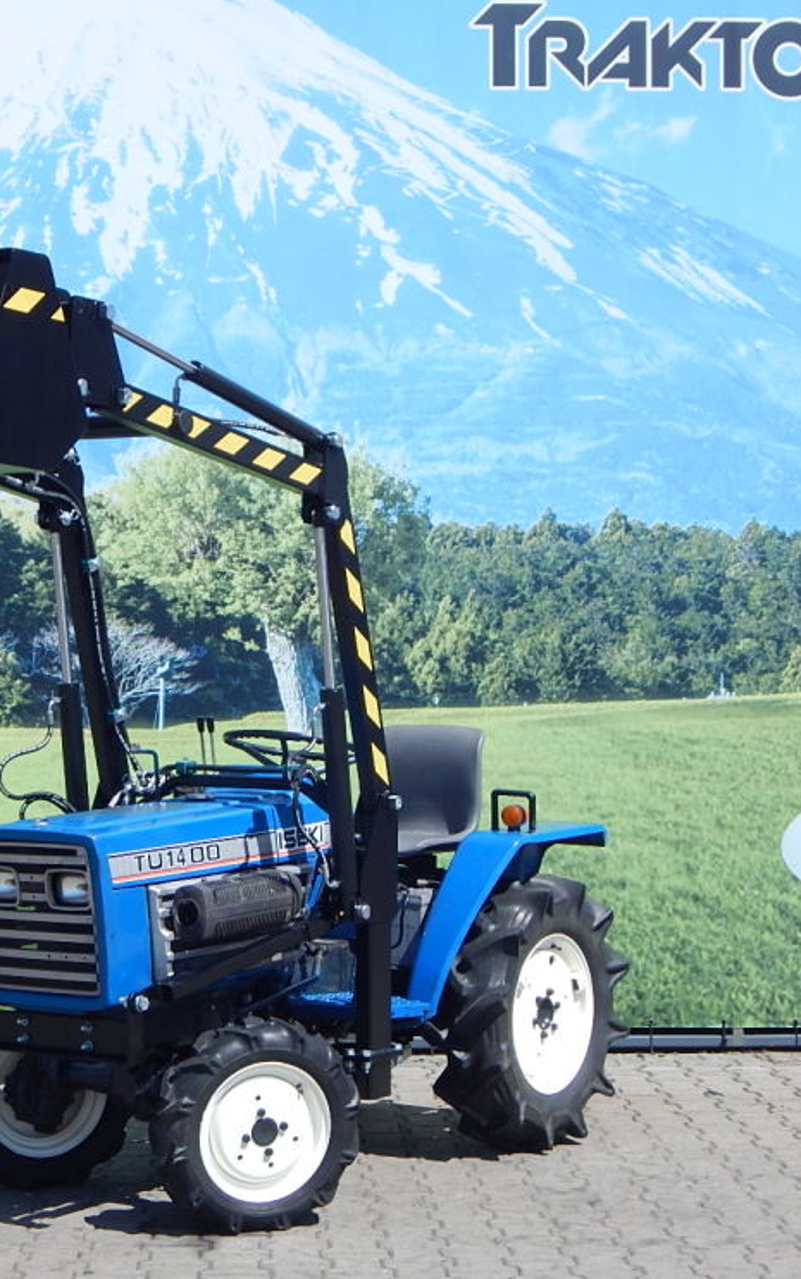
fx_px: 2687
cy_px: 640
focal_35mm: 77
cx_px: 295
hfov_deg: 16.9
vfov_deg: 26.8
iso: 125
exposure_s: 1/1250
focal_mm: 9.7
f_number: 3.8
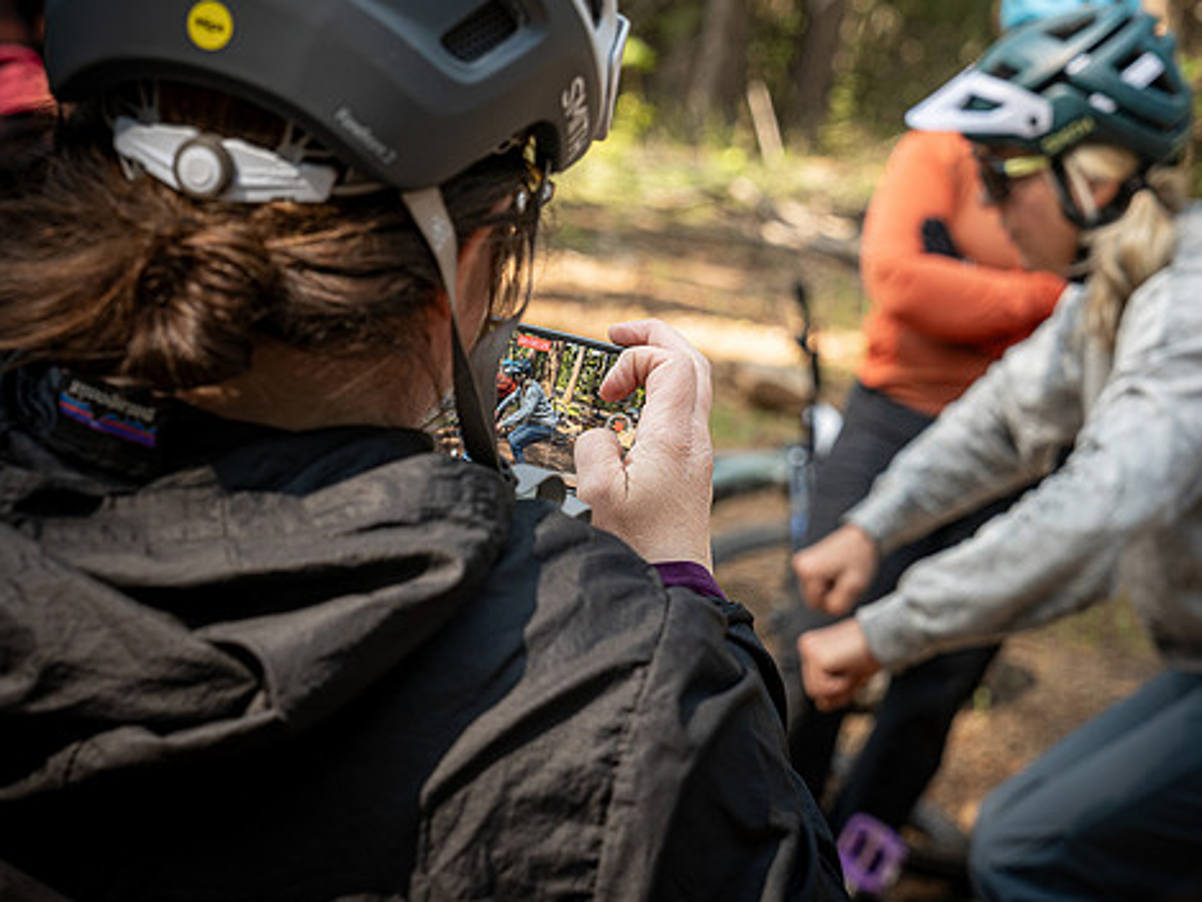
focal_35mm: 100
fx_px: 3473
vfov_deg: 14.8
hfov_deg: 19.6
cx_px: 524
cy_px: 543
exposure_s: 1/200
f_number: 4.5
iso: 250
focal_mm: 55
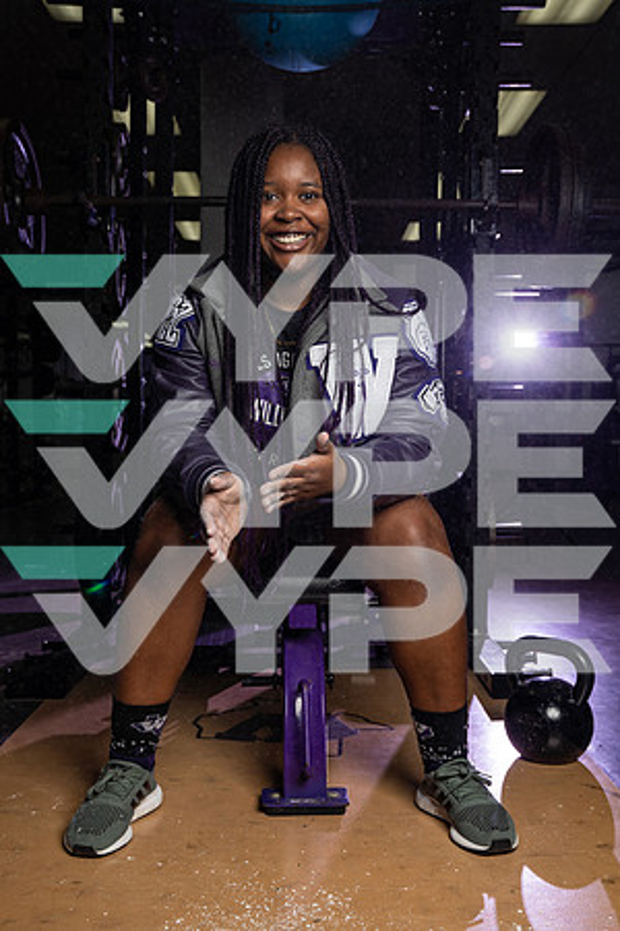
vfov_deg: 50.7
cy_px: 466
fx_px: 982
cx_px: 310
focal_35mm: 38
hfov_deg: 35.1
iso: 250
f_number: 7.1
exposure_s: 1/250
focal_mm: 38
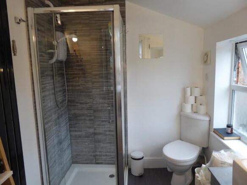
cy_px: 92
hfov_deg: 69.4
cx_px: 124
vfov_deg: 54.9
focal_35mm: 25
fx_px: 178
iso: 320
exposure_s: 1/60
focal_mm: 4.3
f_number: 3.3
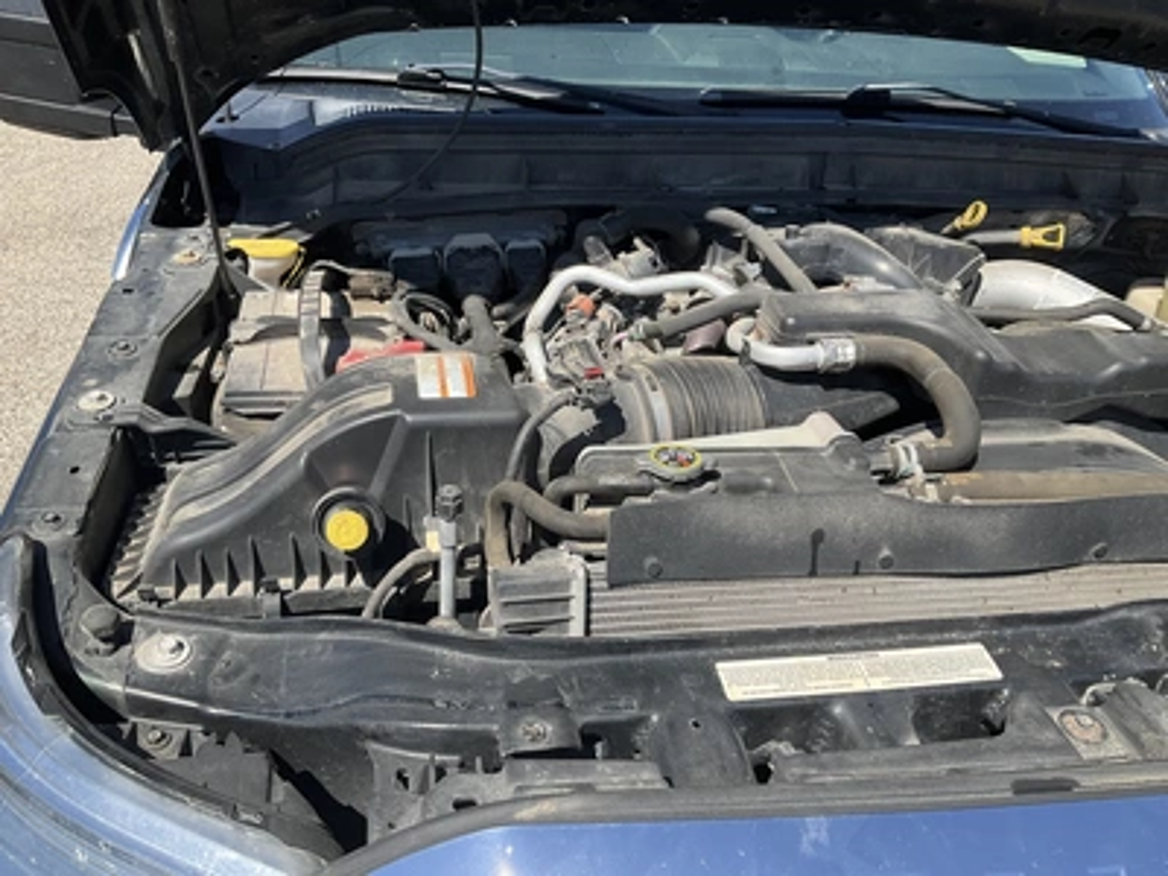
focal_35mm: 29
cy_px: 438
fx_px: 979
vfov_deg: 48.2
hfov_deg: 61.7
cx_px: 584
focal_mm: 3
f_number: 1.8
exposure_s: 1/1098
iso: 25
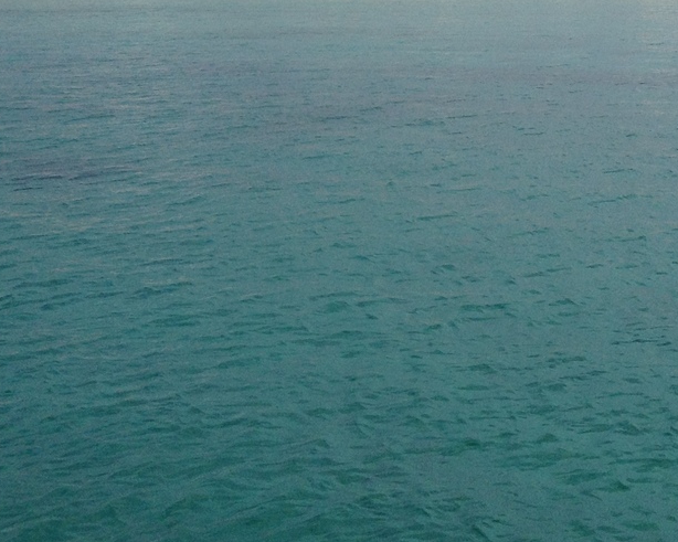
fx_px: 1786
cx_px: 584
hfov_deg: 21.1
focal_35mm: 89
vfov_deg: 16.6
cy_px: -99
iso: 64
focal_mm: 4.28
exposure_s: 1/2907
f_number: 2.4
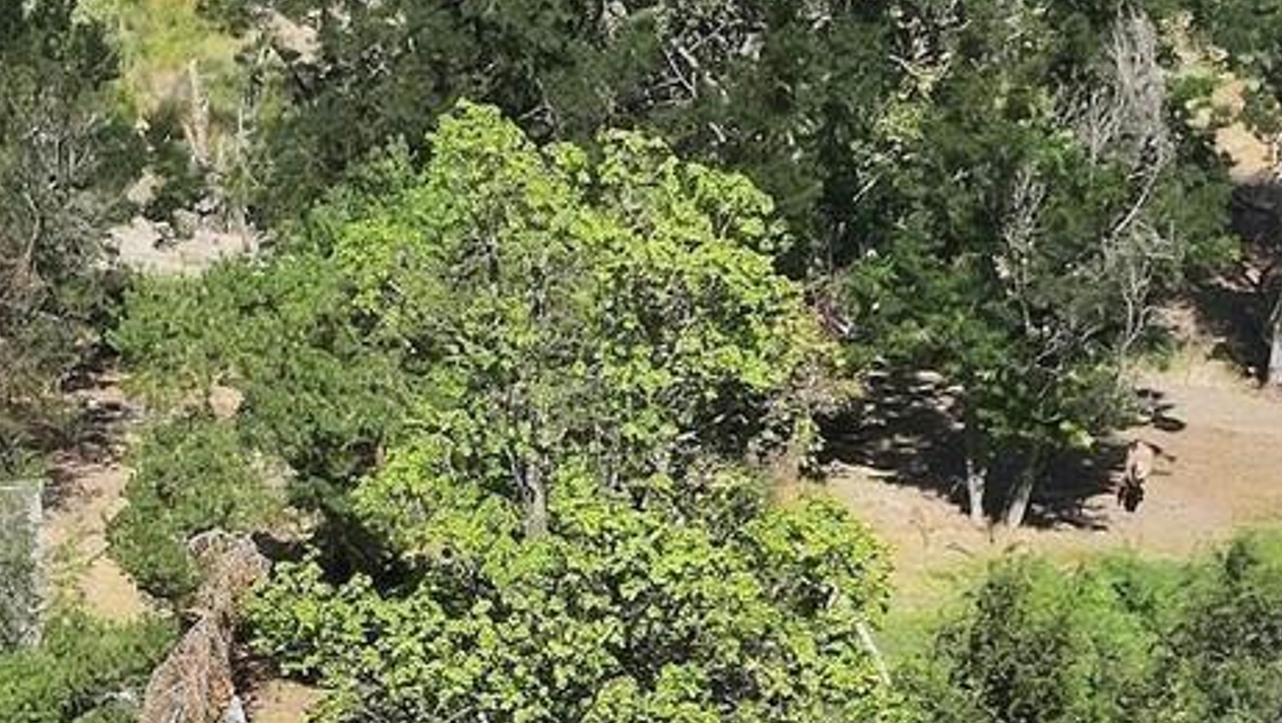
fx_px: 3946
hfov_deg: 18.0
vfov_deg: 10.3
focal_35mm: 116
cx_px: 31
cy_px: 940
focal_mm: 12.3
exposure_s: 1/1600
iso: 100
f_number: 2.8
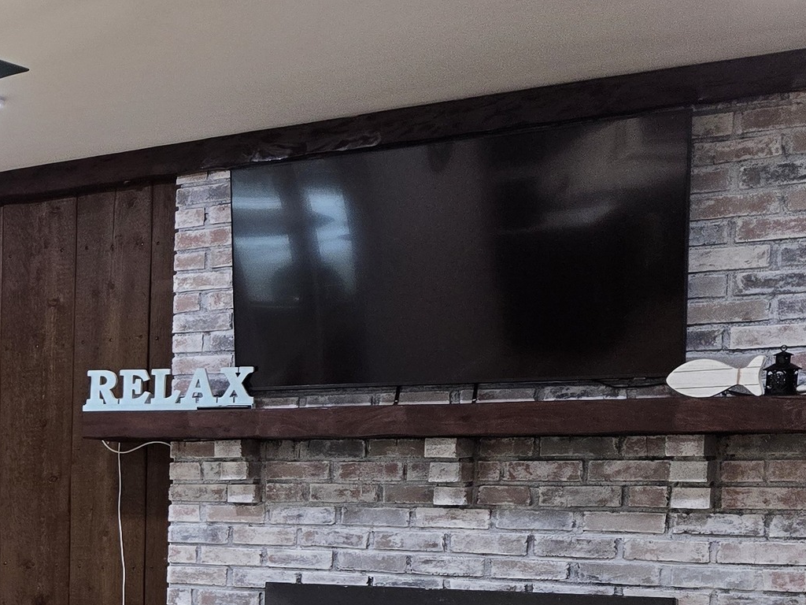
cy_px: 592
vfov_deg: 20.7
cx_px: -368
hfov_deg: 23.3
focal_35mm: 69
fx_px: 1607
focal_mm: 6.3
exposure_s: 1/120
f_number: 1.7
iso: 250
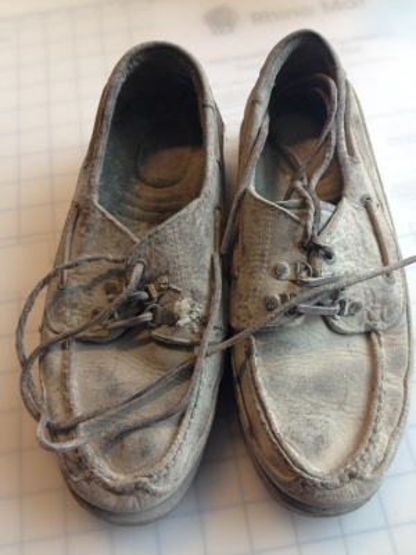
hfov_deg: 40.7
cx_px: 208
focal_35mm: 35
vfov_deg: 52.6
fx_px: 561
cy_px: 278
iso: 100
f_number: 2.4
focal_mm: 4.28
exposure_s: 1/20
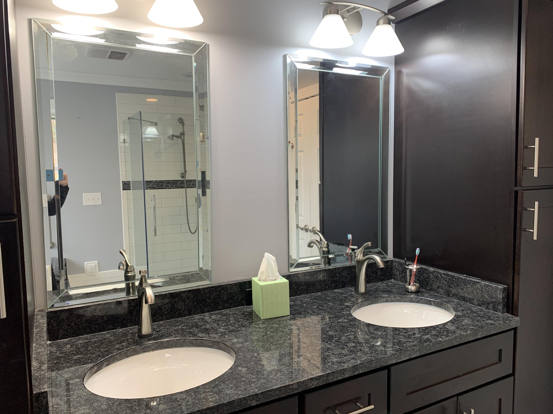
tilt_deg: -7.2
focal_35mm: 26
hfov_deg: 67.3
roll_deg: +1.0
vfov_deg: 53.1
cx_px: 276
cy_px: 207
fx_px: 415
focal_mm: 4.25
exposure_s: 1/60
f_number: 1.8
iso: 80
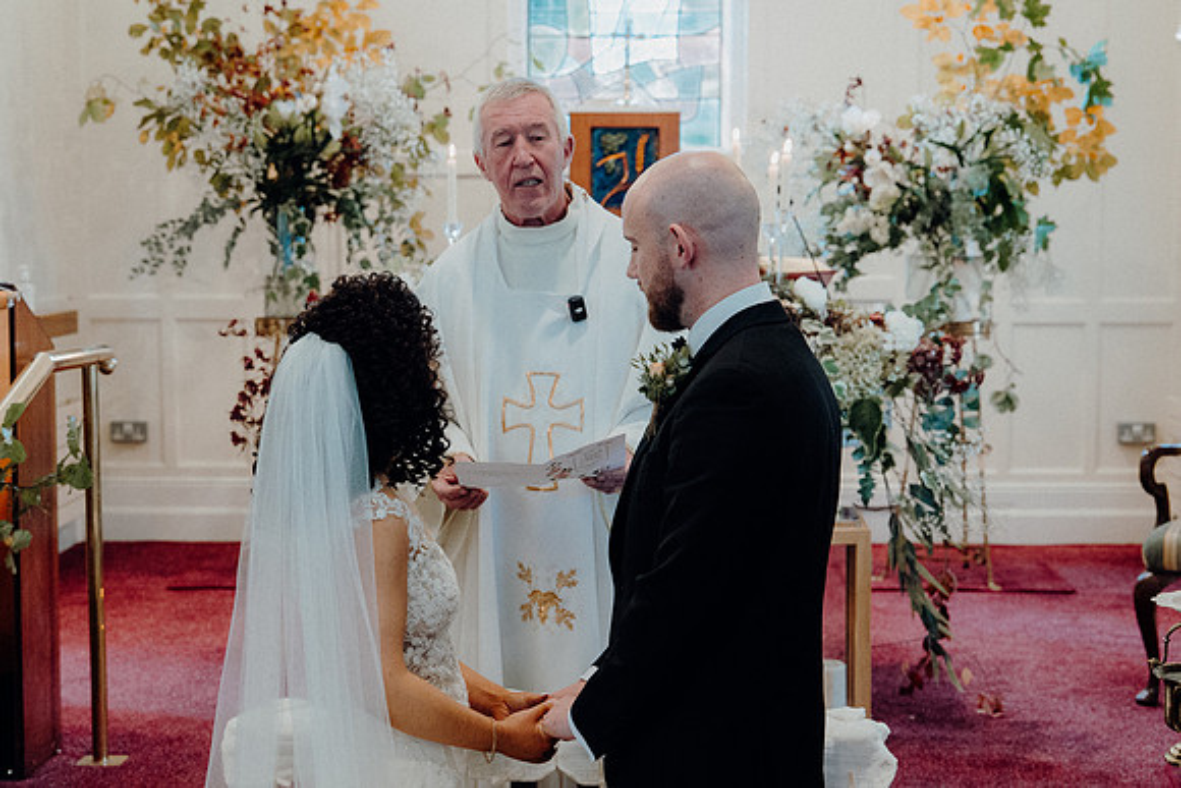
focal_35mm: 63
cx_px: 590
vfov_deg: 21.6
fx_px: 2067
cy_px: 394
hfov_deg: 31.9
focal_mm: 42
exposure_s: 1/160
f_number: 3.5
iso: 2000
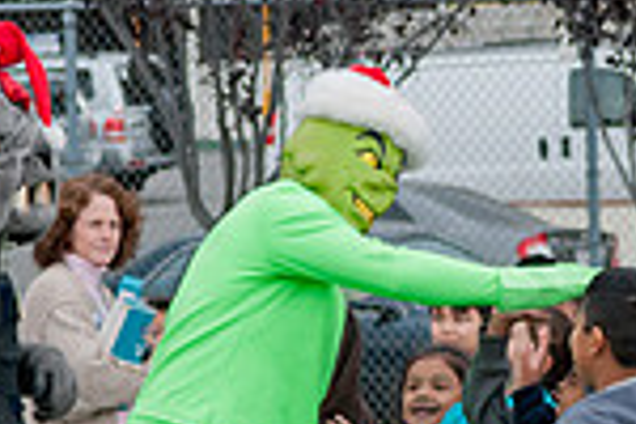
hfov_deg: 6.4
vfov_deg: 4.3
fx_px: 5634
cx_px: 585
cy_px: 388
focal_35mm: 319
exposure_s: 1/640
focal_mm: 55
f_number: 4.5
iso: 400
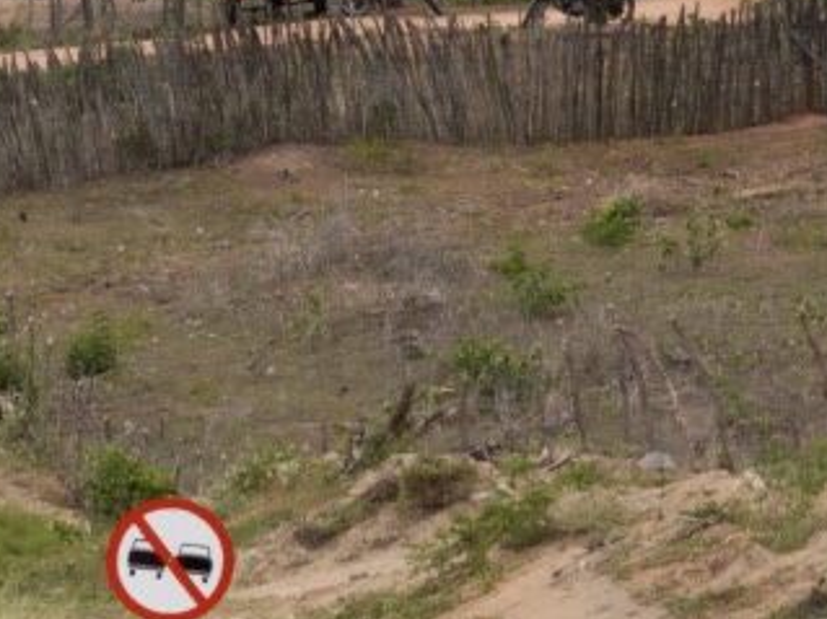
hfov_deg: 2.8
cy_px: 531
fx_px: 16980
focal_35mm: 711
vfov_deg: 2.1
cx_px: -703
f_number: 14
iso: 320
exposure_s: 1/250
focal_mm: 146
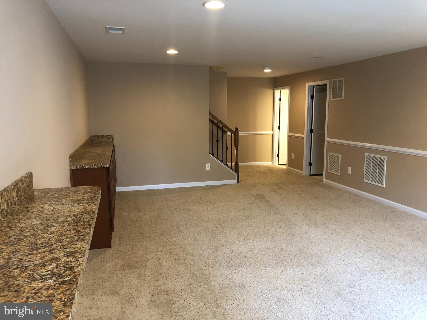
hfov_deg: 63.4
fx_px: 345
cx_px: 214
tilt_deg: -8.3
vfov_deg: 49.7
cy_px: 160
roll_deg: +0.7
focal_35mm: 28
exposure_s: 1/15
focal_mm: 4
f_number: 1.8
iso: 50
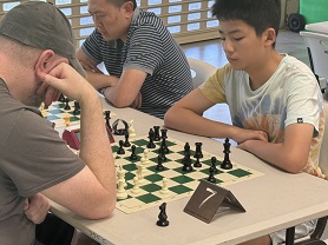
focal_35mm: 83
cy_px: 135
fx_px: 786
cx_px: 84
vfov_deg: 17.7
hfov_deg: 23.4
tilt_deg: -18.3
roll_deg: +0.1
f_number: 1.78
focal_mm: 6.76
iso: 80
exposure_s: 1/100
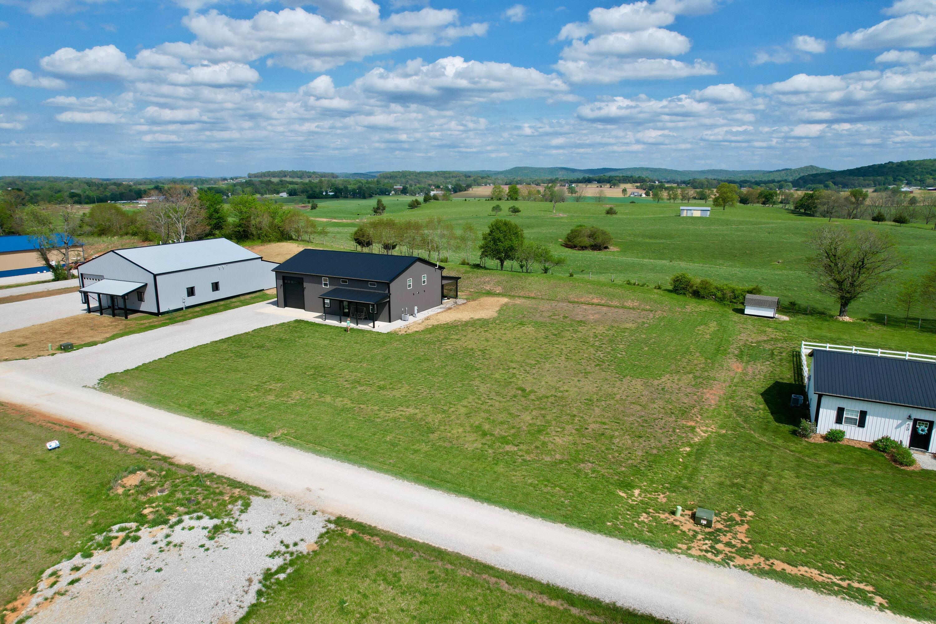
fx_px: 572
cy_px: 312
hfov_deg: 78.6
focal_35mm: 22
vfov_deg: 57.2
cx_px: 468
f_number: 2.8
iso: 110
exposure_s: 1/3000
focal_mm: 8.38
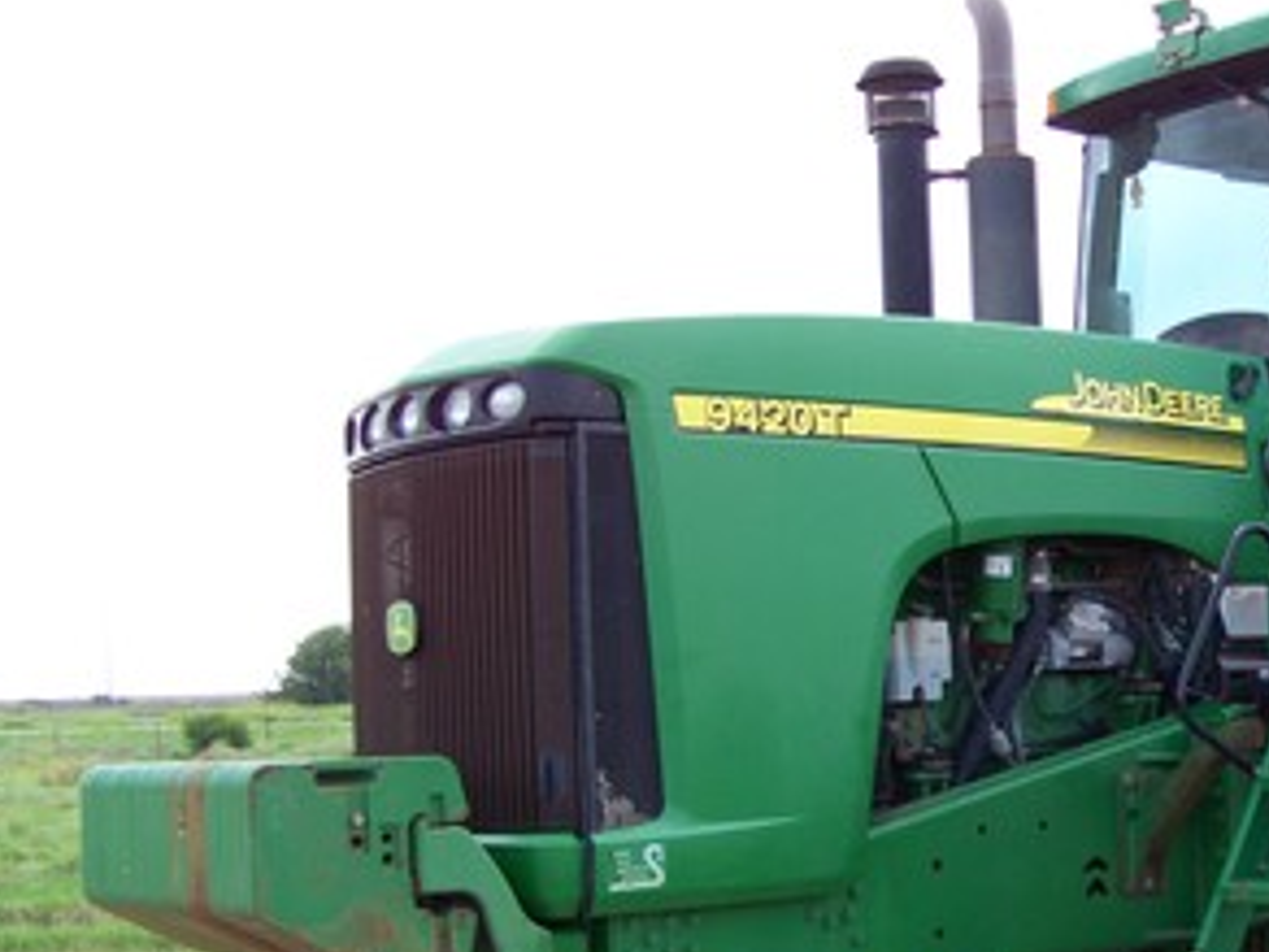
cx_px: 1152
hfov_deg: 27.9
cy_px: 583
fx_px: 2456
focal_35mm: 67
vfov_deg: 21.9
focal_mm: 5.85
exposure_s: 1/320
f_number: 2.8
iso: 67
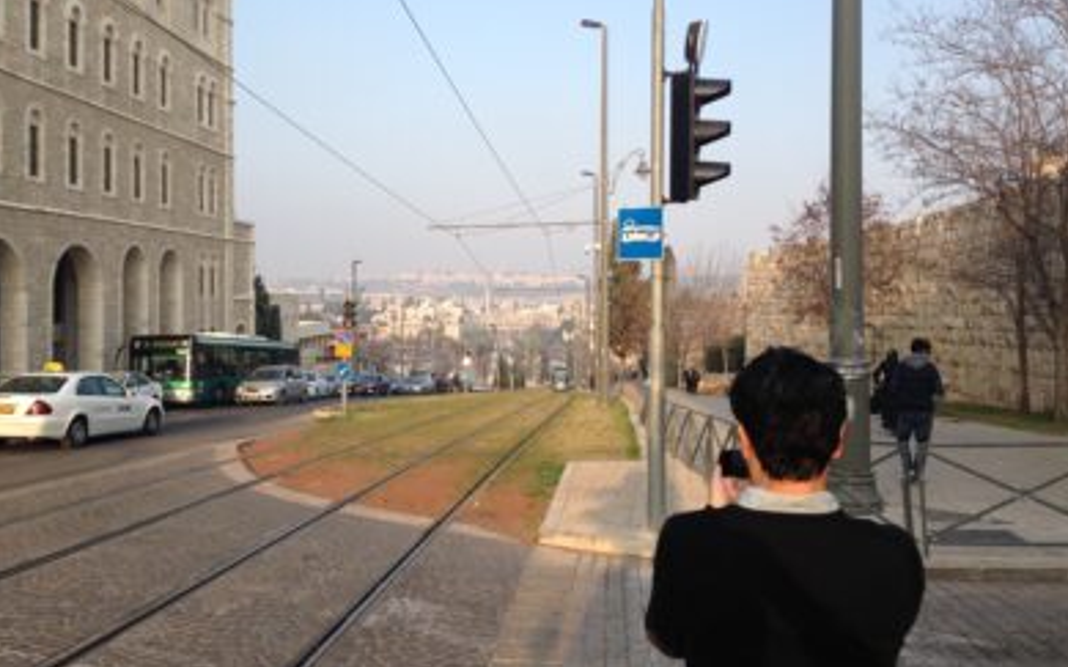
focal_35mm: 36
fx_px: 1048
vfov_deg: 35.3
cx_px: 541
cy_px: 299
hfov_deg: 54.0
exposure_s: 1/623
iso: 50
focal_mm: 4.12
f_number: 2.4
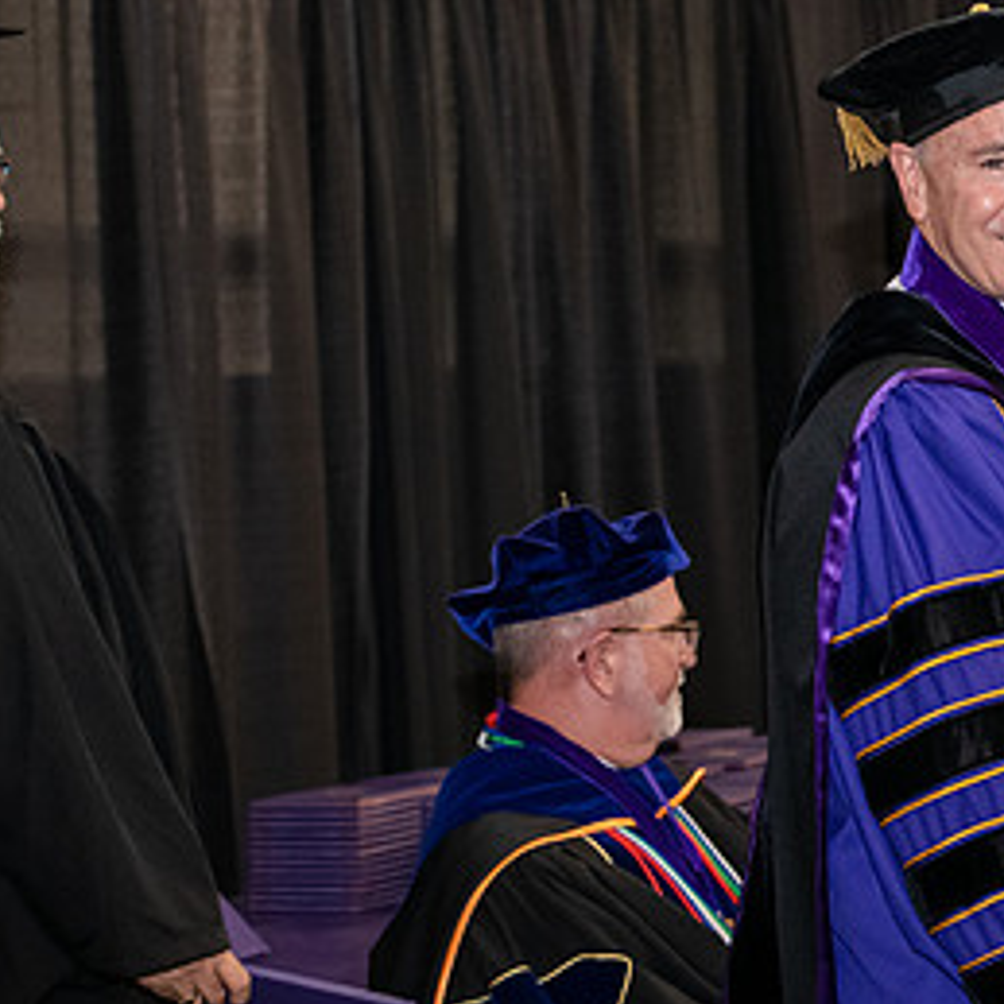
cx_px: 1116
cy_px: 401
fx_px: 4364
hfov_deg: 12.9
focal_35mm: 133
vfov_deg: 13.1
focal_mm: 70
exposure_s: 1/200
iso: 2500
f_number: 5
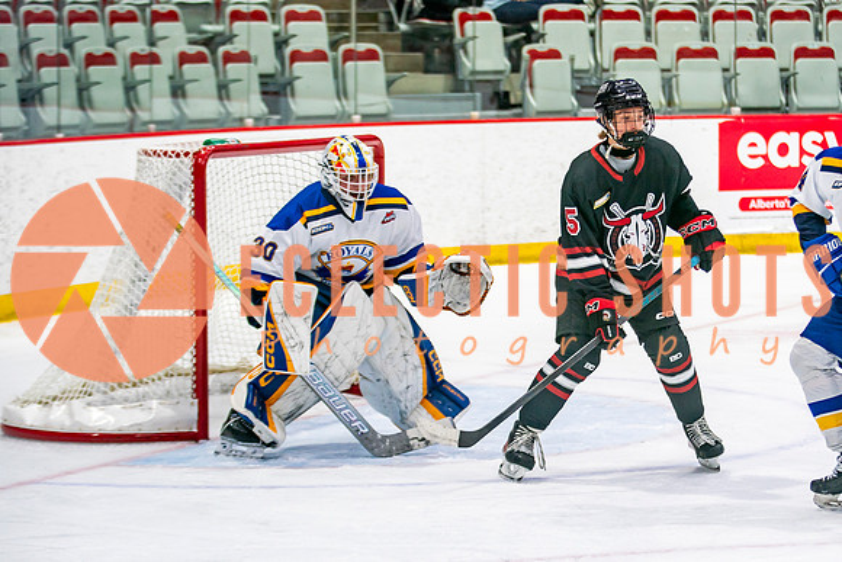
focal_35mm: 161
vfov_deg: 8.5
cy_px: 281
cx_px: 639
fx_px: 3761
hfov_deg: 12.7
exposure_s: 1/640
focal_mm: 95
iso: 500
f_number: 2.8
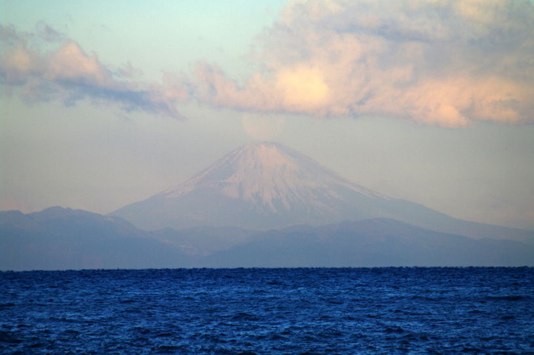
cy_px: 178
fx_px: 4446
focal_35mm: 300
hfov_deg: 6.9
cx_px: 267
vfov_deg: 4.6
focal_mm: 200
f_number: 8
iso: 200
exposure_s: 1/500
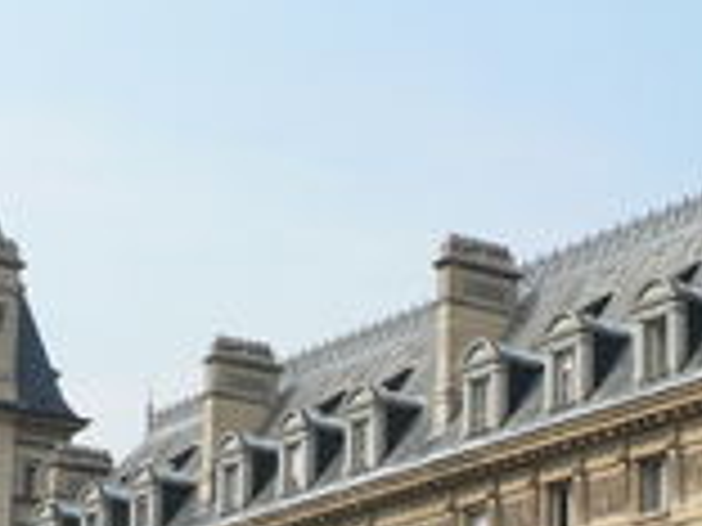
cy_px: 589
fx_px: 2231
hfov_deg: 17.5
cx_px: 666
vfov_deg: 13.2
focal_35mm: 110
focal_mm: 6
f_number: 5
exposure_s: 1/320
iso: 64
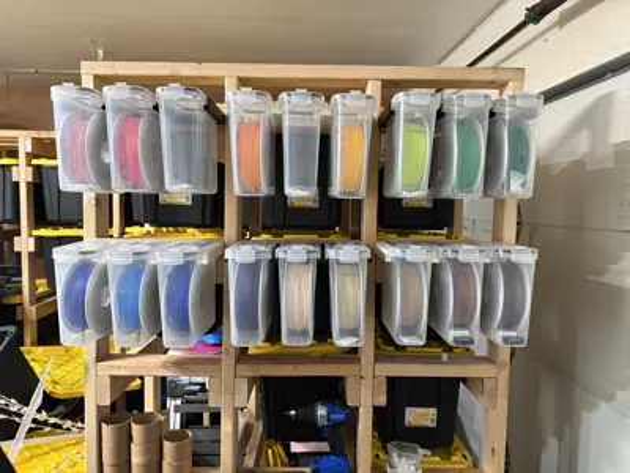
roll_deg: +0.1
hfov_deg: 71.6
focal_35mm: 24
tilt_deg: -3.6
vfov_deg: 56.8
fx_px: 437
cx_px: 315
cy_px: 236
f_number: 1.78
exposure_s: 1/60
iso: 640
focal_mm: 6.76
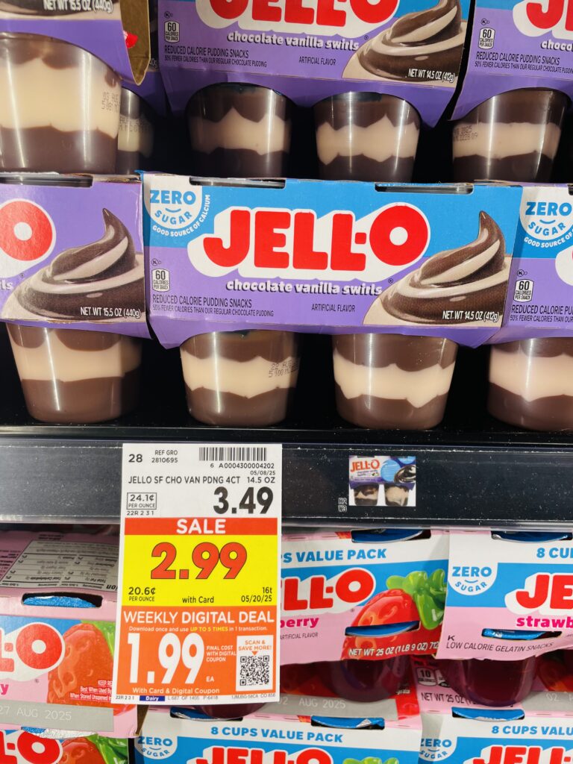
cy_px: 382
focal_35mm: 26
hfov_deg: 53.1
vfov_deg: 67.3
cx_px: 286
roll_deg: +0.0
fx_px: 574
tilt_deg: -16.4
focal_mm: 4.2
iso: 32
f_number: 1.6
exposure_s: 1/62
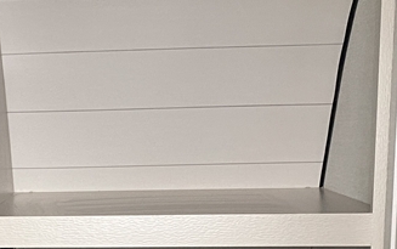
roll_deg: +1.9
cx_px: -62
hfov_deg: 19.5
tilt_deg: -11.7
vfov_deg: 12.5
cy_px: 343
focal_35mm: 101
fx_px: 1094
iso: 125
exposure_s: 1/93
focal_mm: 4.25
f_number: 1.8
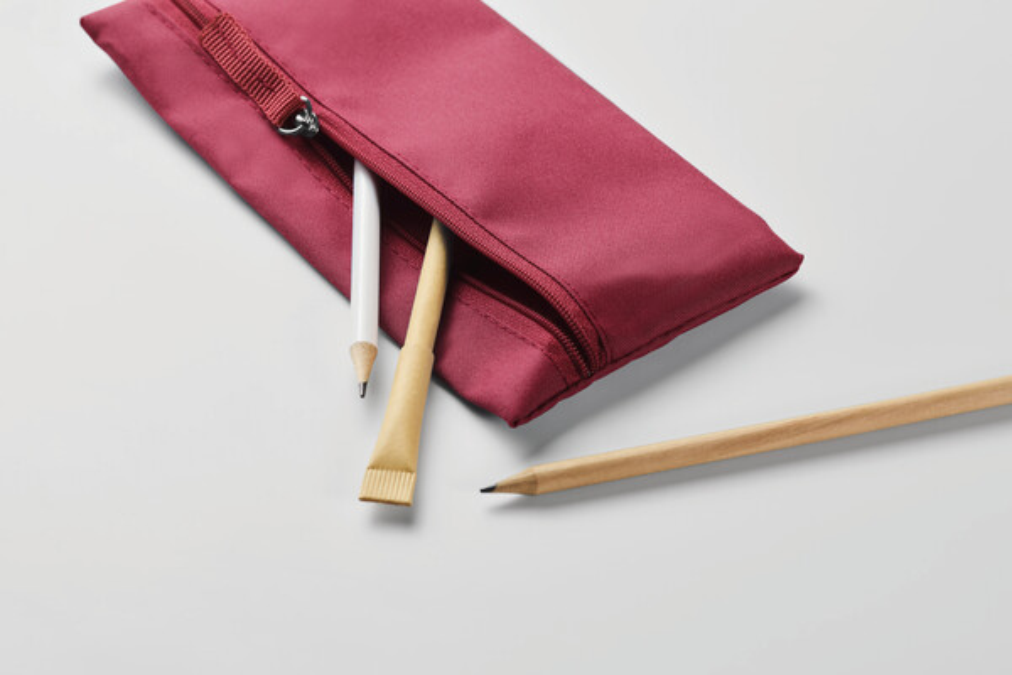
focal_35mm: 105
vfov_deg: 13.0
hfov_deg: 19.5
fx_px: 2951
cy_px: 338
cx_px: 506
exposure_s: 1/100
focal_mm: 105
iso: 100
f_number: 14
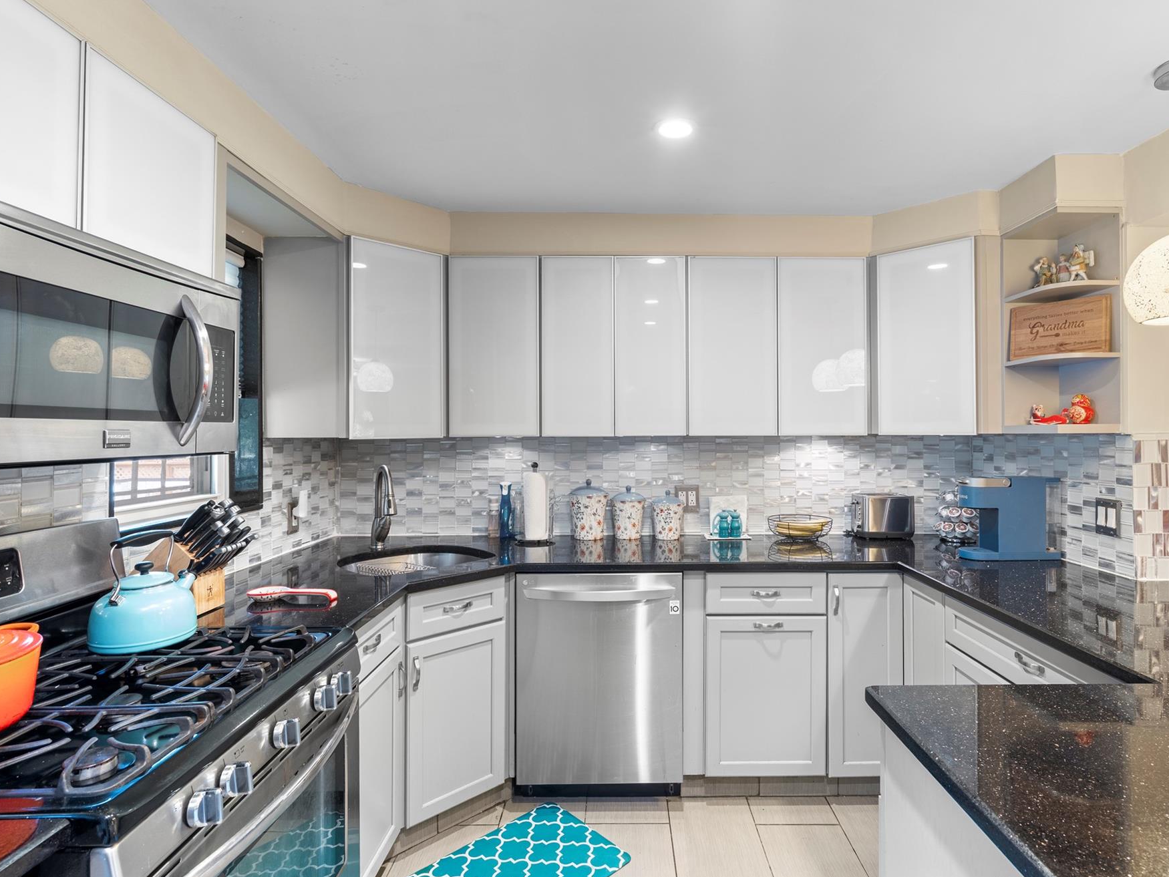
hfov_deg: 87.4
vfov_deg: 71.6
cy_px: 424
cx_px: 653
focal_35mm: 18
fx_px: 608
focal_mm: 16
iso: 800
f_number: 9
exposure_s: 2.5
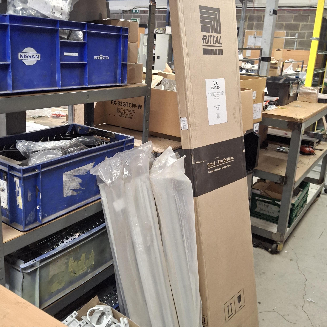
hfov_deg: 49.7
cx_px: 156
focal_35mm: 33
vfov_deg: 49.6
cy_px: 145
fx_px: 353
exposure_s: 1/50
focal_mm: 4.69
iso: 200
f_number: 1.8
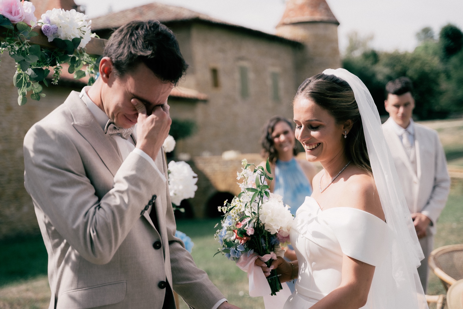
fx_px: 720
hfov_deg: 35.6
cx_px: 232
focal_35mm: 56
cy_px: 154
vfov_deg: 24.2
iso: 100
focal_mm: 56
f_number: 2.8
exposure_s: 1/1600
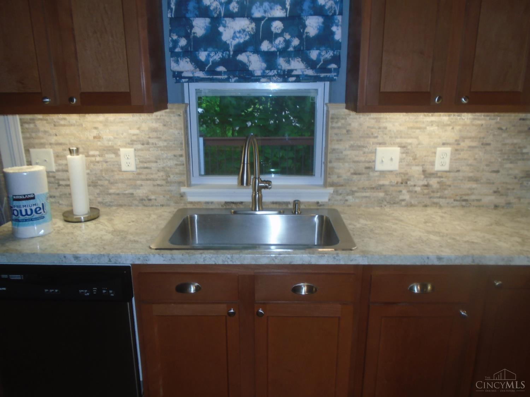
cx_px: 265
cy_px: 198
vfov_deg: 53.1
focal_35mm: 26
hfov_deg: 67.3
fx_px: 398
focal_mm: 4.6
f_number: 3.2
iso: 100
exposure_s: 1/80
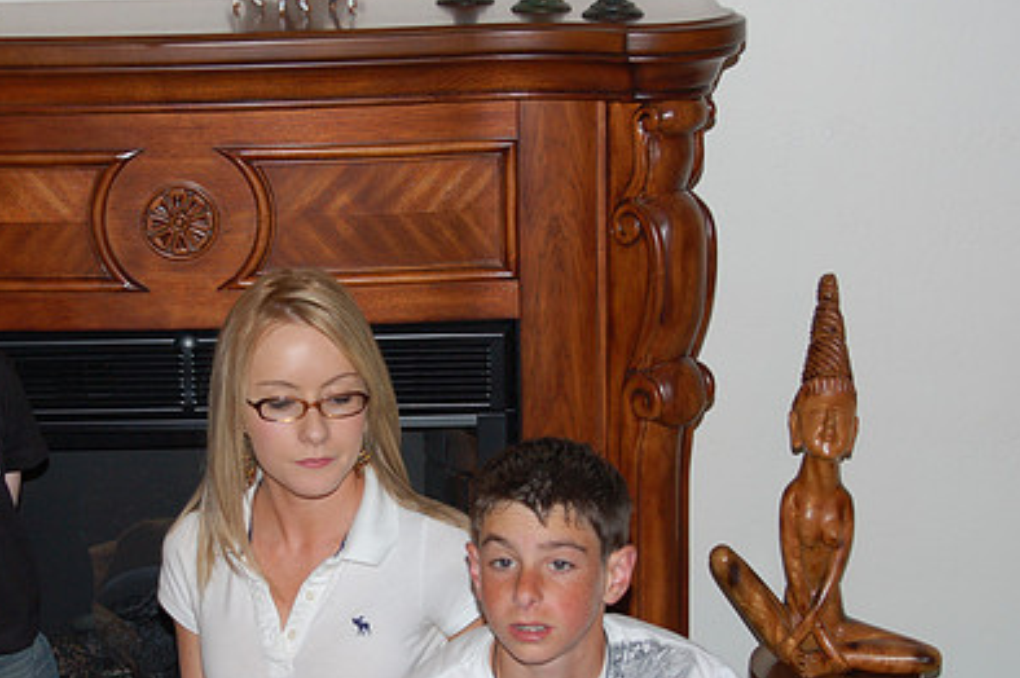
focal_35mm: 106
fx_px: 3001
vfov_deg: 12.9
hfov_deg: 19.2
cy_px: 440
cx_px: 280
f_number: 5.6
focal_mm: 48
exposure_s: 1/60
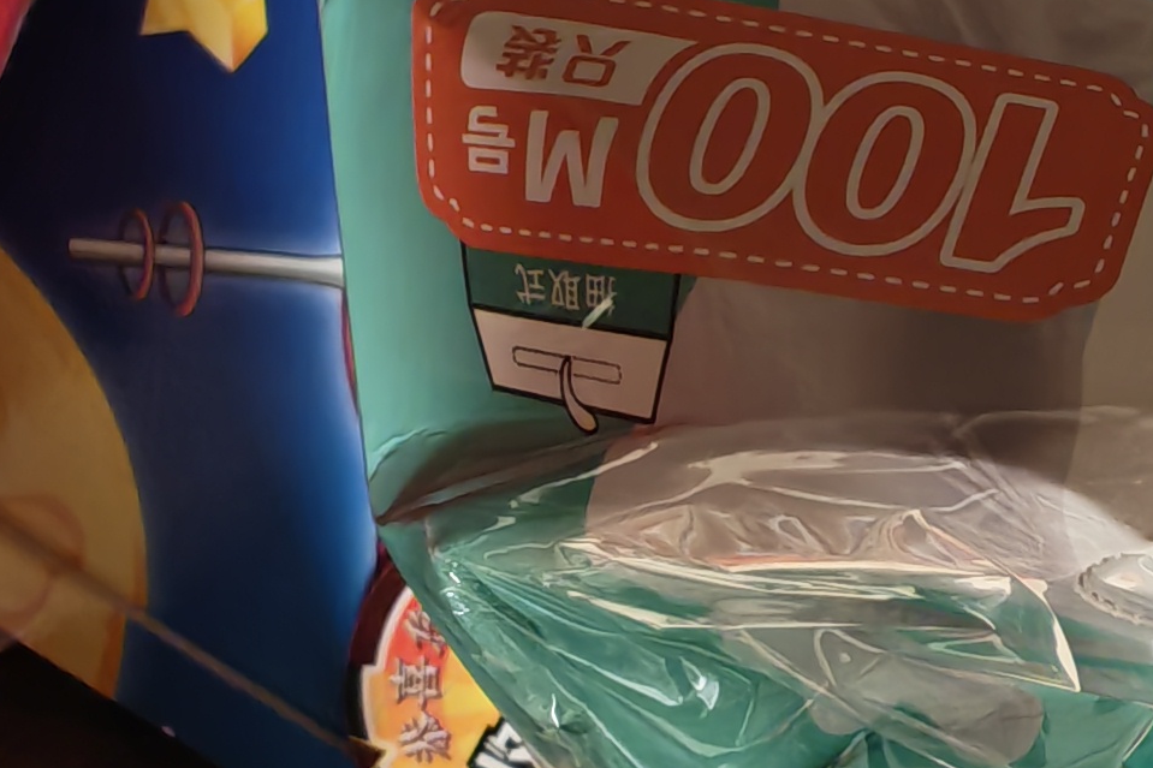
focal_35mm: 105
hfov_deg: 16.7
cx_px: 1984
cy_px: -167
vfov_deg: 12.7
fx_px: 3362
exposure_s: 1/33
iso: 200
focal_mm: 5.52
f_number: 1.9
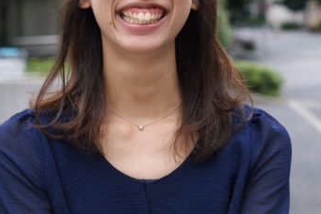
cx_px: 182
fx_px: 1249
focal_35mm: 140
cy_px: 40
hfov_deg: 14.6
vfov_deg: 9.8
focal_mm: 50
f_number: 4
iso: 800
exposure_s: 1/640
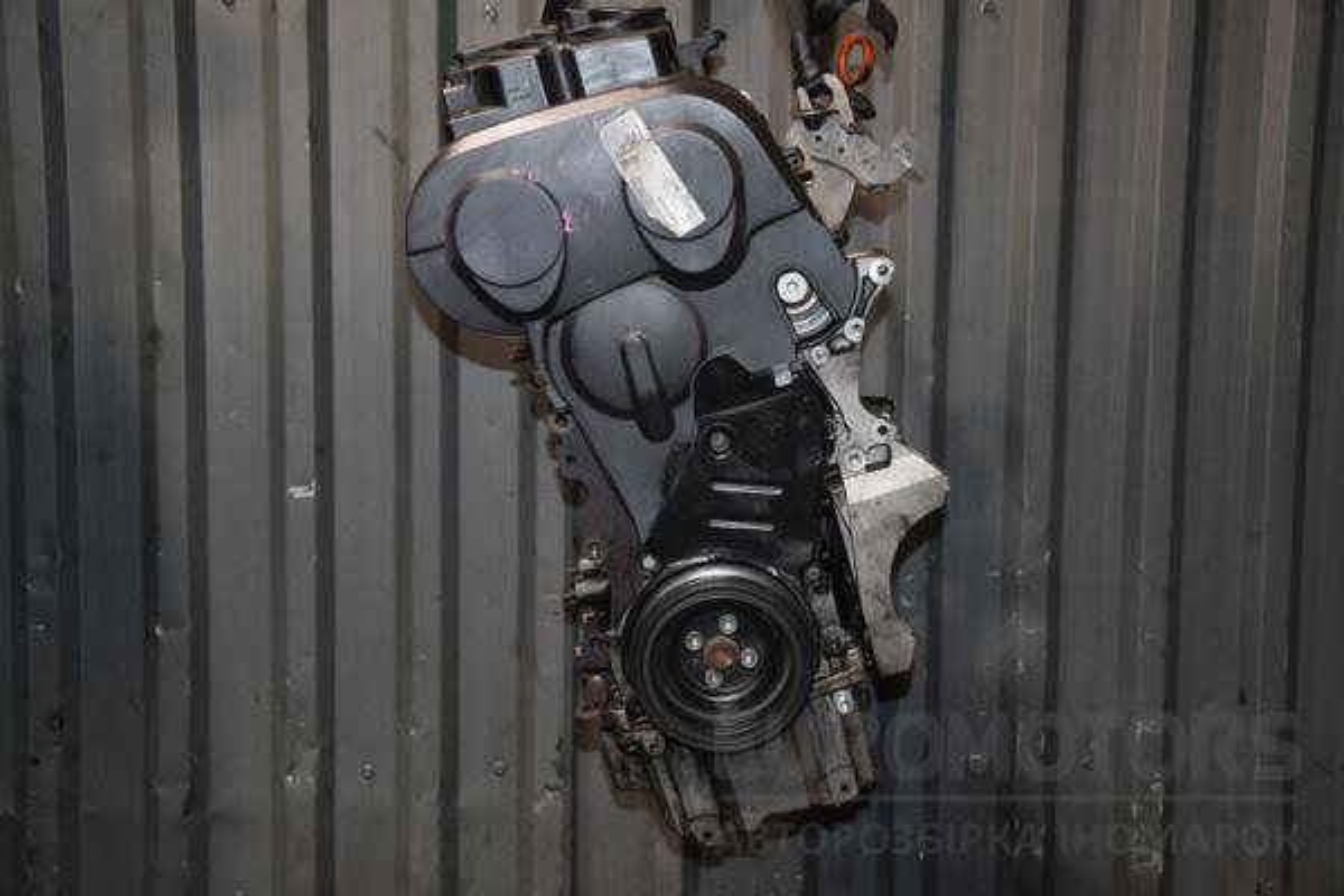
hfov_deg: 35.1
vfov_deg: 23.8
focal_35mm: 57
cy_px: 448
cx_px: 672
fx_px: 2128
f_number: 5
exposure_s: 1/60
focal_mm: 38
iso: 800
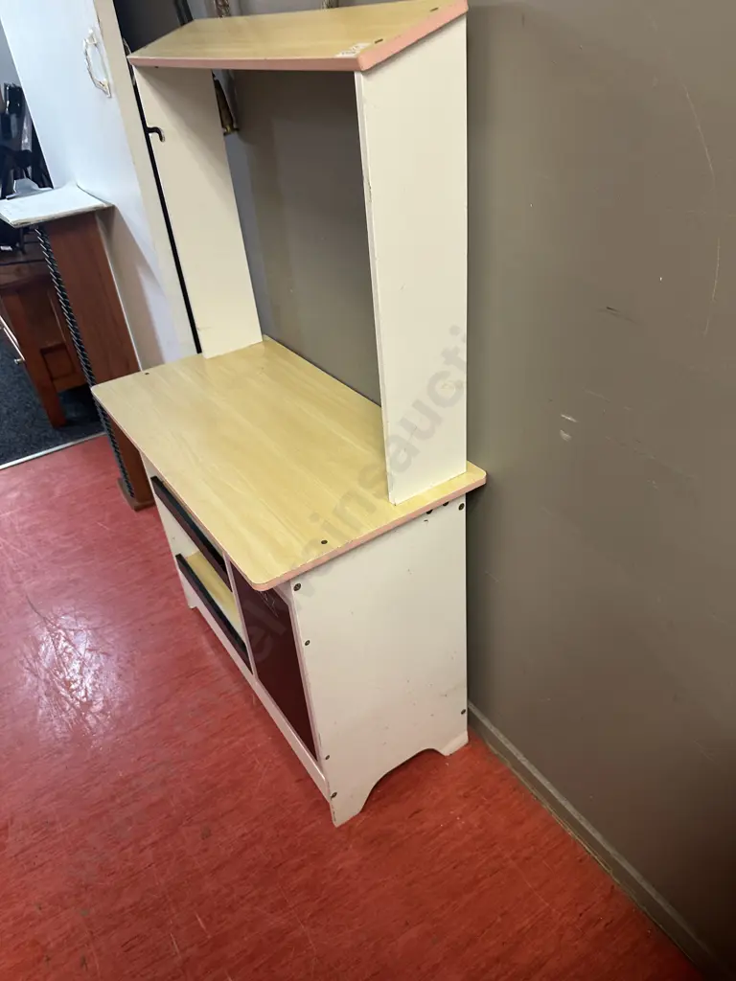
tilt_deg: -34.3
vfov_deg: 71.6
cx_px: 368
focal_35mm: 24
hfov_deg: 56.8
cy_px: 490
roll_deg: +6.1
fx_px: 680
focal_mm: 6.86
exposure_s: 1/50
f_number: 1.78
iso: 200
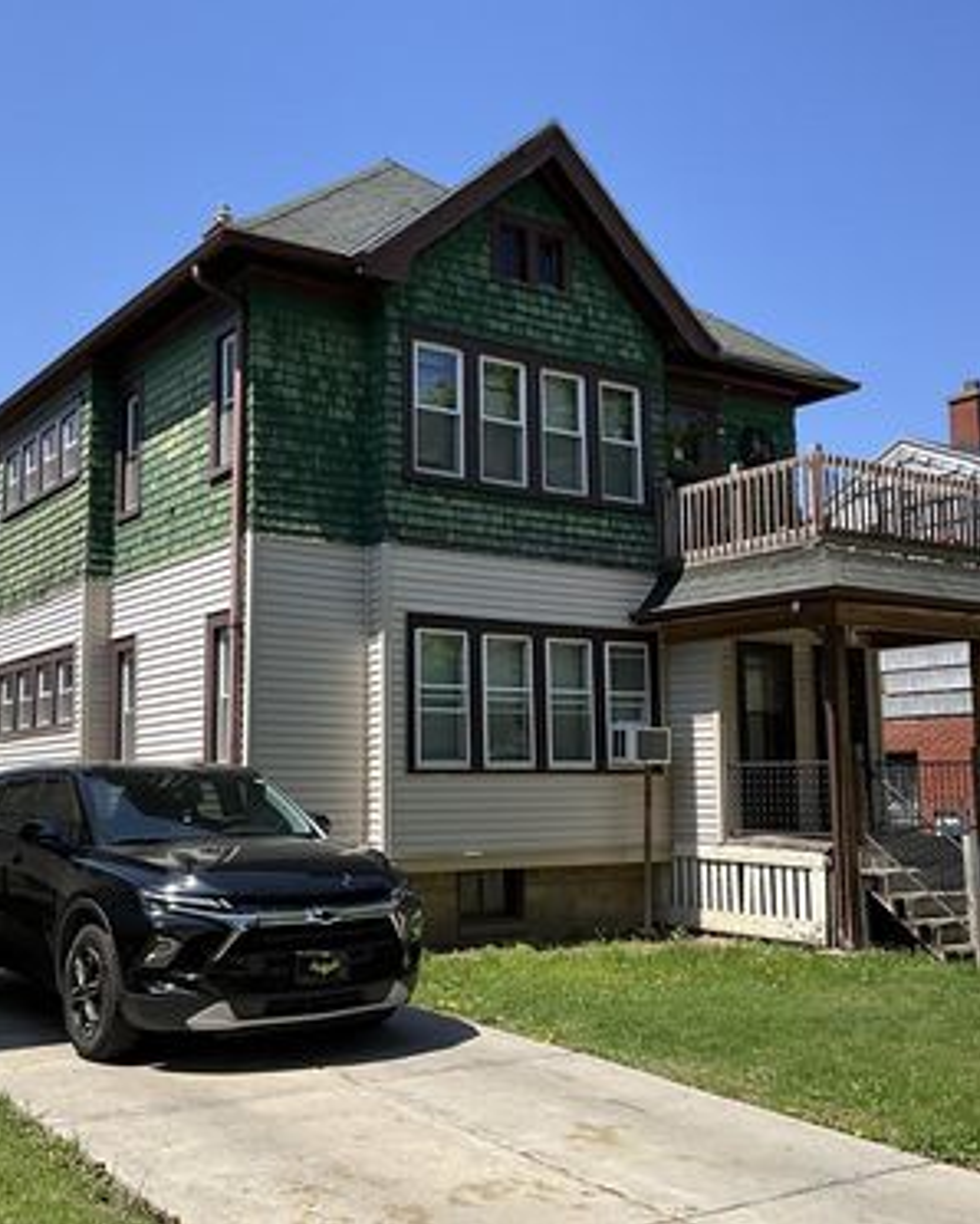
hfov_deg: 39.2
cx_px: 493
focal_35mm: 38
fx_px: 1377
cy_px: 610
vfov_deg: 47.9
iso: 25
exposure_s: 1/1412
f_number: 1.8
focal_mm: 3
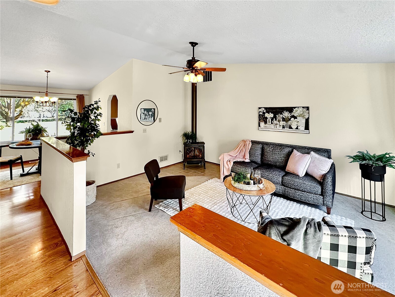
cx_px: 198
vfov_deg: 85.7
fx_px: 160
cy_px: 148
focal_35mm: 14
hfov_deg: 102.1
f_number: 2.2
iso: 250
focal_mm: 2.22
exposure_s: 1/120
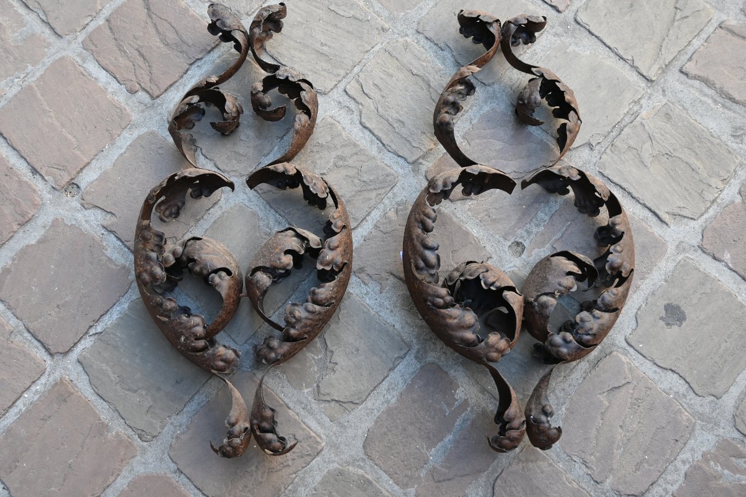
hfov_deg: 51.3
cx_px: 373
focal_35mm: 38
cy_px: 248
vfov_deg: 35.5
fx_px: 777
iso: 400
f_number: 4
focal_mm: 25
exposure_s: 1/250
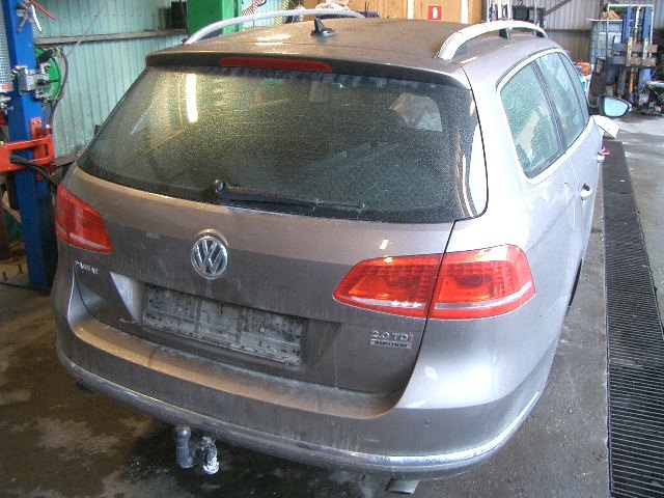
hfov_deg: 52.6
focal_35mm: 35
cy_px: 249
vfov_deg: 40.7
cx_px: 332
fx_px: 671
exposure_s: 1/13
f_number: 2.6
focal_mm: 5.8
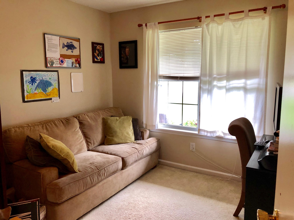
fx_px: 238
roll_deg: +1.2
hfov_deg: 63.4
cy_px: 110
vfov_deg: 49.7
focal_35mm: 28
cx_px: 147
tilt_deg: -9.3
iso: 40
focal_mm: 4
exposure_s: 1/20
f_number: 1.8
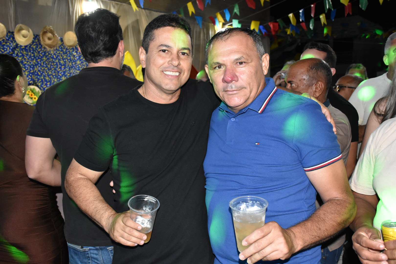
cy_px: 132
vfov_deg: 36.9
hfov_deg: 53.1
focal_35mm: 36
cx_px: 198
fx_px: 396
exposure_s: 1/100
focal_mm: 24
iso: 2500
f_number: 5.6
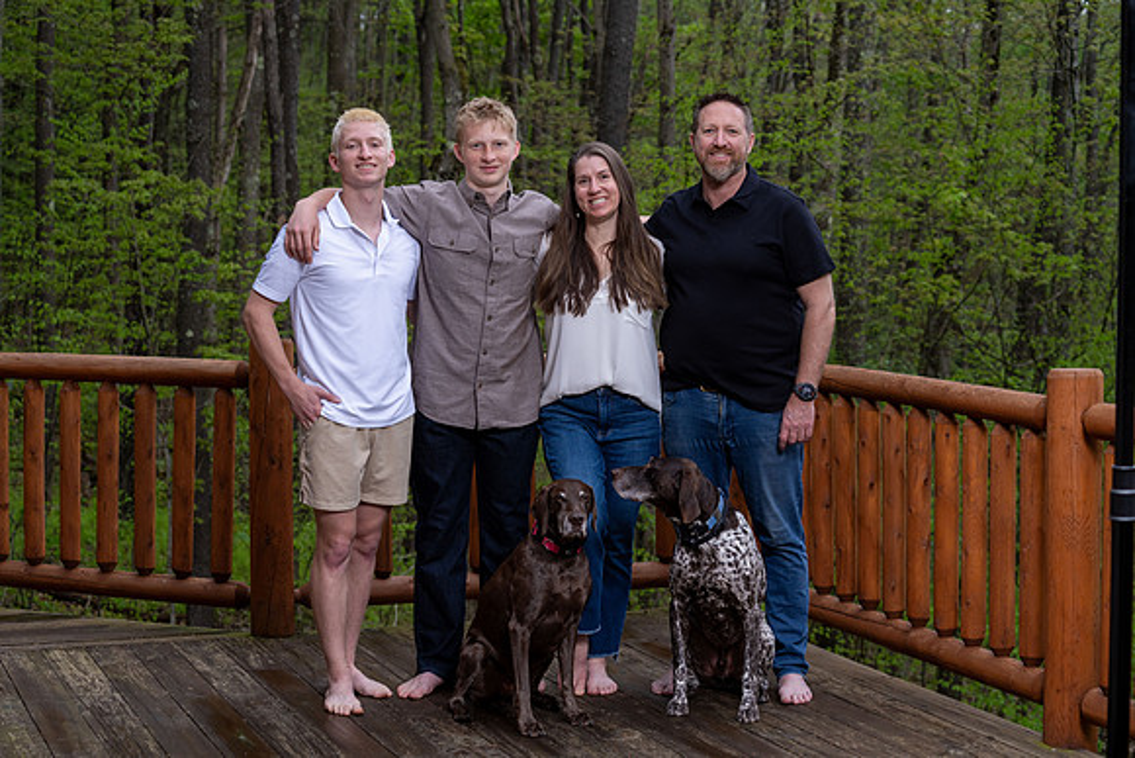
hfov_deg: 28.8
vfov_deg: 19.5
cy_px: 379
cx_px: 568
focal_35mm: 70
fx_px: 2207
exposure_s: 1/50
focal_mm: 70
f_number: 5.6
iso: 400
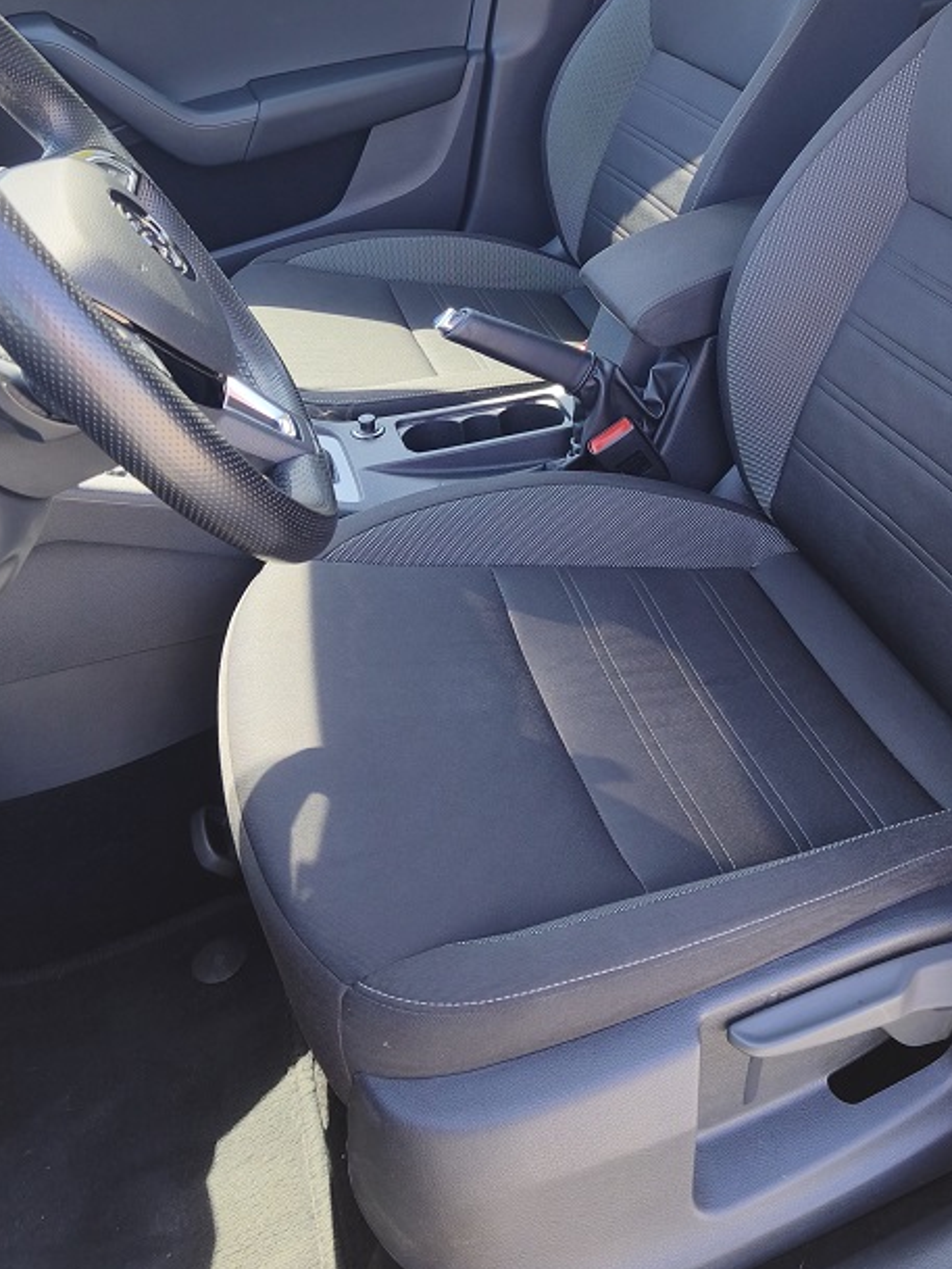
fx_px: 1246
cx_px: 670
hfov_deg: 41.0
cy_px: 352
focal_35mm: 34
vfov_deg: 52.1
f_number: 1.7
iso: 50
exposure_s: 1/304
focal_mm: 5.35
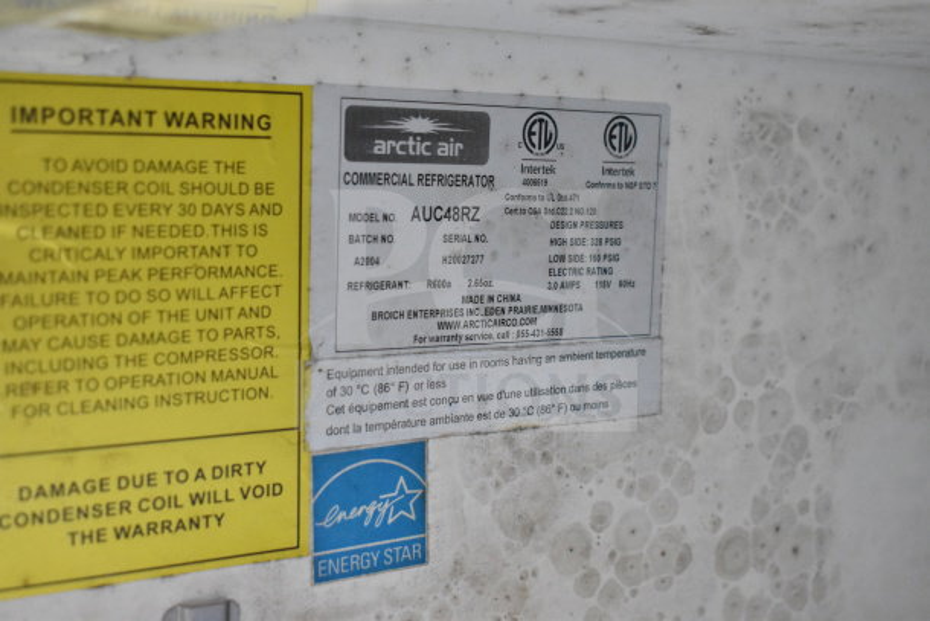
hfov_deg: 36.9
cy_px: 310
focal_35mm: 54
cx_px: 465
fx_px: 1395
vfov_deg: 25.1
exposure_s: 1/160
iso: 5600
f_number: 4.8
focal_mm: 36
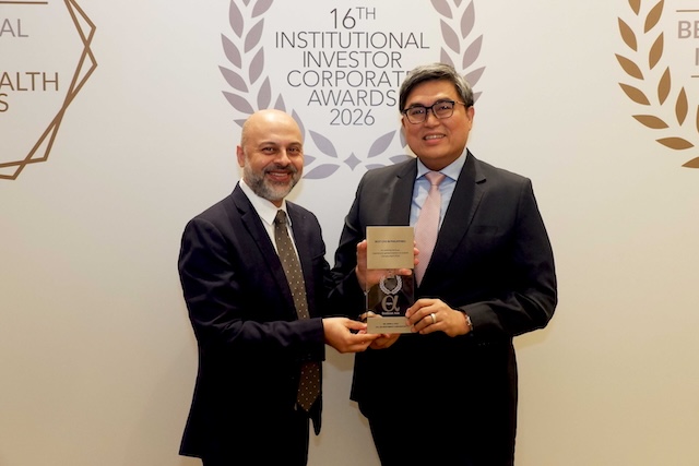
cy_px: 233
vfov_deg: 35.1
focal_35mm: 38
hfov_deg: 50.7
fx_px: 738
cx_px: 350
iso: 4000
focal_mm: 25.4
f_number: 5
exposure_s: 1/100
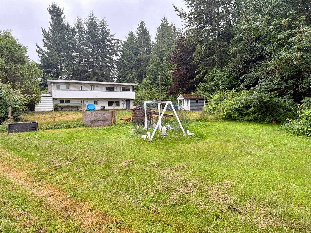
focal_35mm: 24
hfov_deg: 71.6
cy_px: 116
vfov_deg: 56.8
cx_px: 156
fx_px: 216
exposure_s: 1/551
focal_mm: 6.76
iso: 100
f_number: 1.78
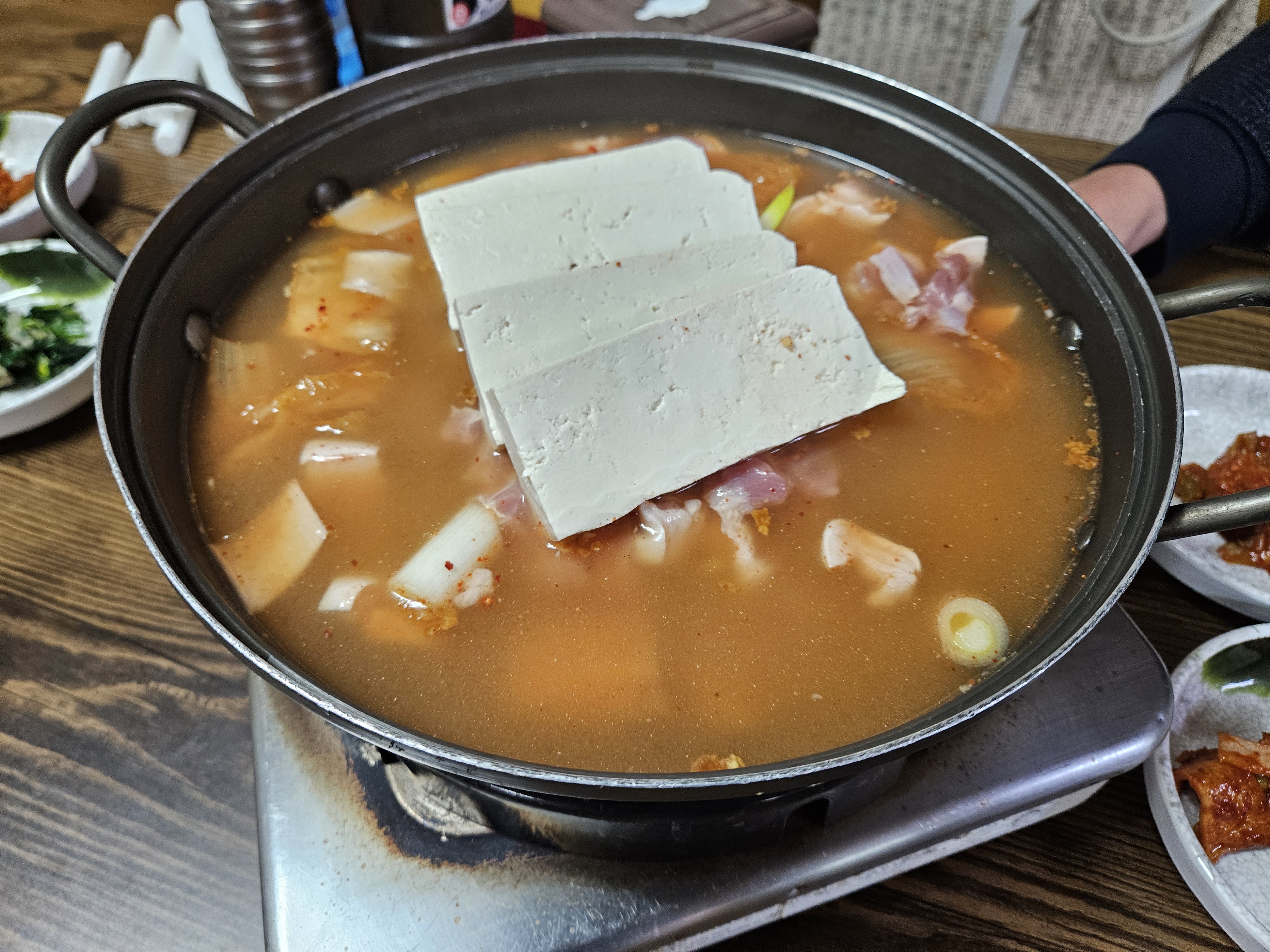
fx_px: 844
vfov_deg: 58.9
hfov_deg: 73.9
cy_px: 476
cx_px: 635
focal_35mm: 23
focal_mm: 5.4
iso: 250
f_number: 1.8
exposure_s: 1/207
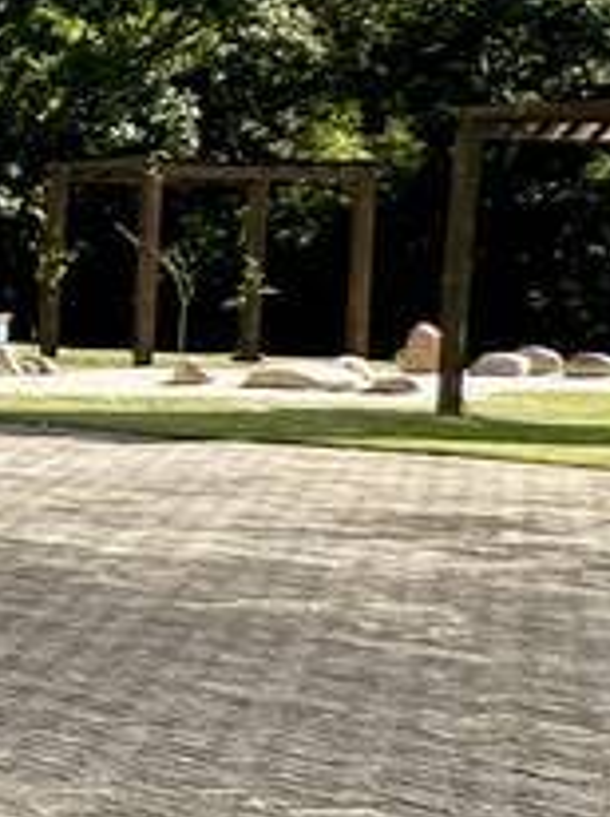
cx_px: -1759
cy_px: 385
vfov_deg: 20.1
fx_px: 2307
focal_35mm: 98
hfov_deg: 8.4
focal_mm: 2.22
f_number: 2.2
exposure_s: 1/1014
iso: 40
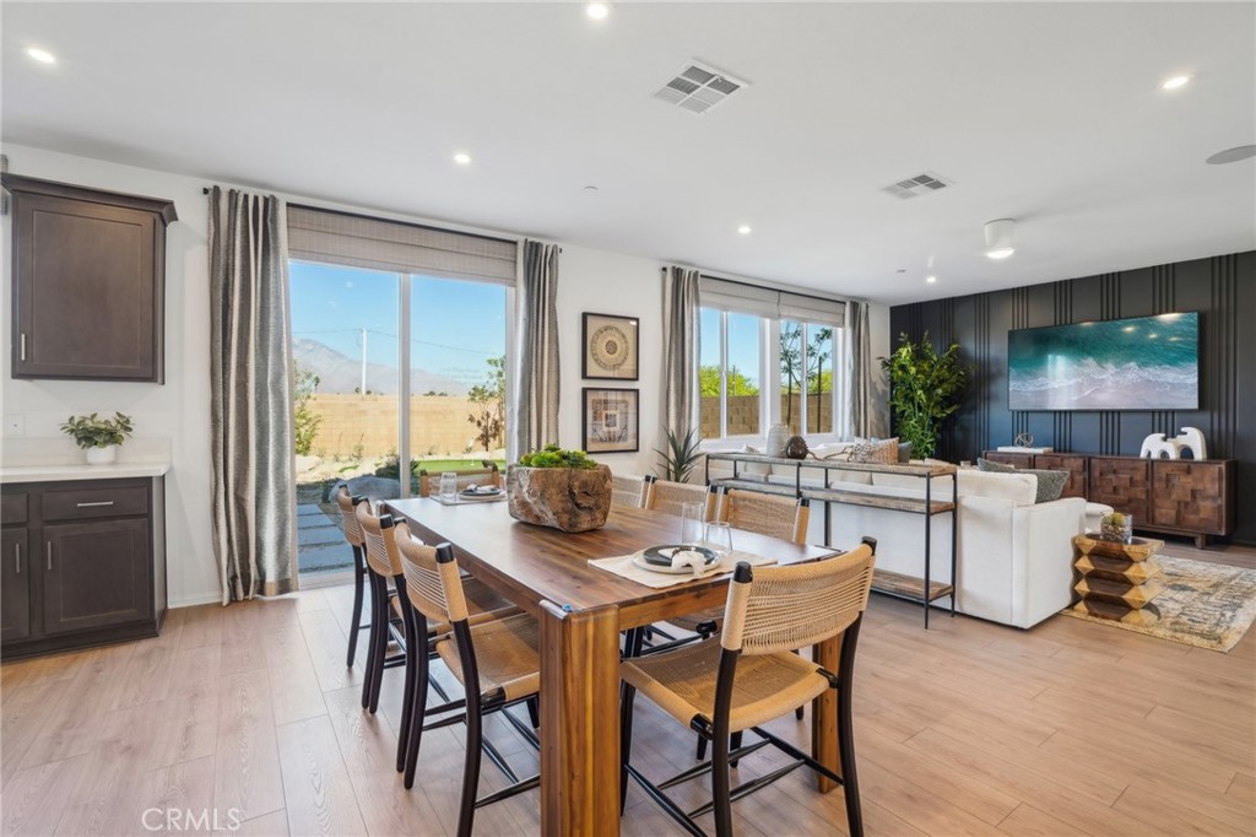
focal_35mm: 16
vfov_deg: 73.7
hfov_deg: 96.8
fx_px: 558
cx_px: 628
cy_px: 418
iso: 400
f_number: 7.1
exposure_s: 1/30
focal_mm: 16
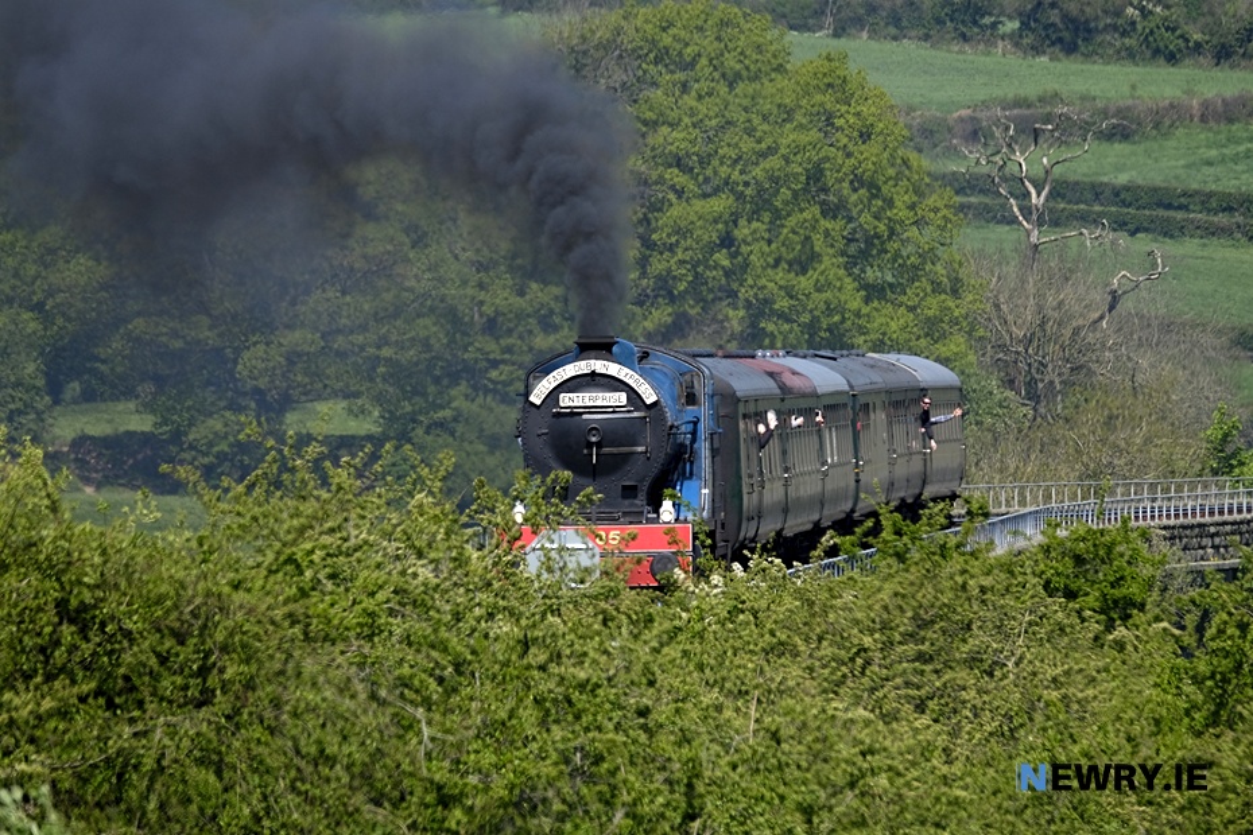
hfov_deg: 3.4
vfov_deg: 2.3
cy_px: 418
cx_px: 626
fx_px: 20882
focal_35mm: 600
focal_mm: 400
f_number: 8
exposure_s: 1/750
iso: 400
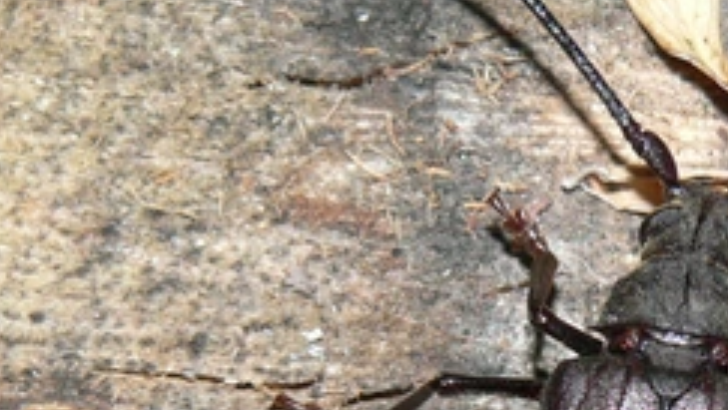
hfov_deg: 9.1
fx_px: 4539
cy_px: 497
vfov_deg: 5.2
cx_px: 728
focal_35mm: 235
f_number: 4
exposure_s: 1/60
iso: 100
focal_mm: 13.6
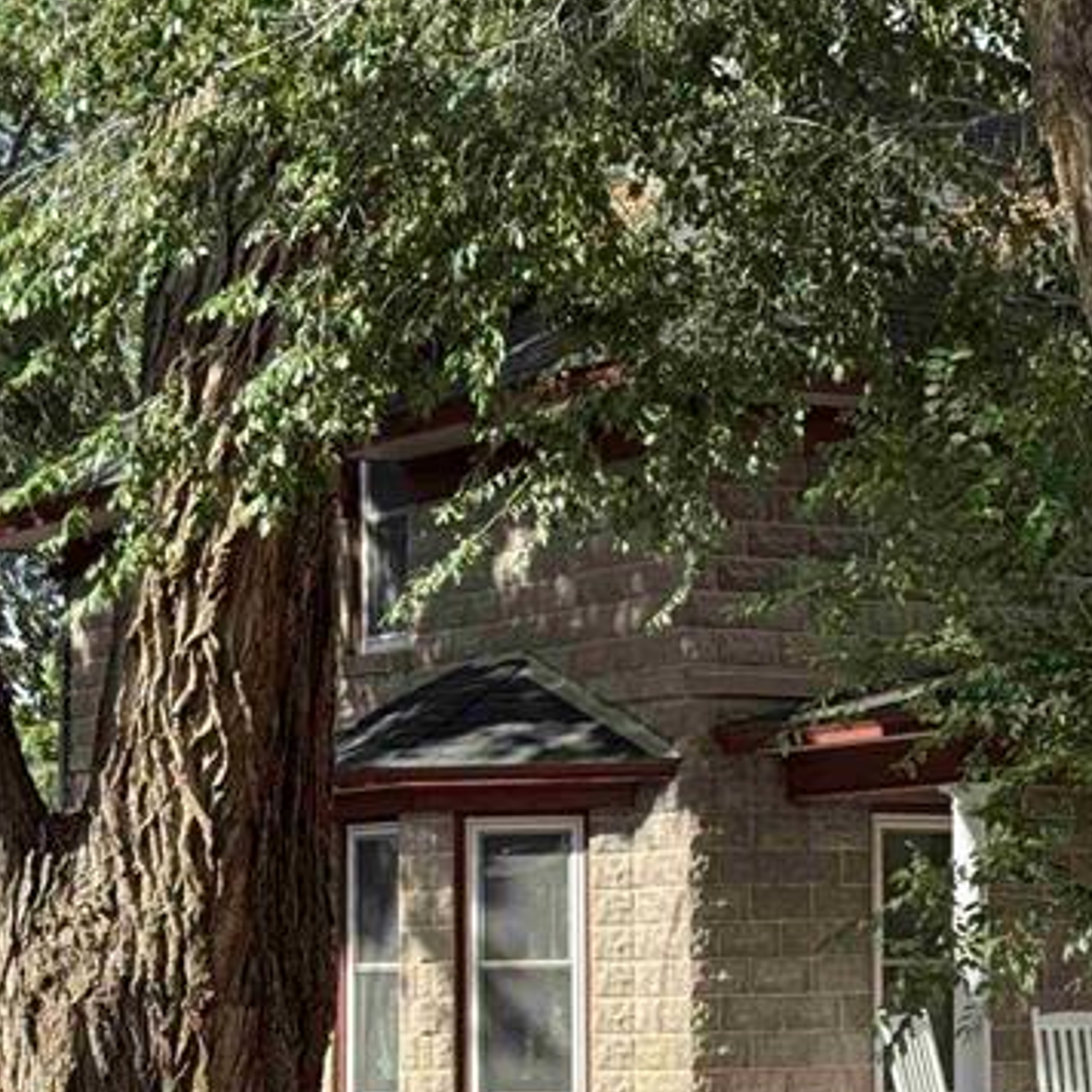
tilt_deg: +5.5
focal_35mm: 122
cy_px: 638
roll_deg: -0.4
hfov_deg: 14.2
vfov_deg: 14.3
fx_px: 4354
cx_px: 856
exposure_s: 1/1980
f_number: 1.78
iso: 80
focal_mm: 6.76
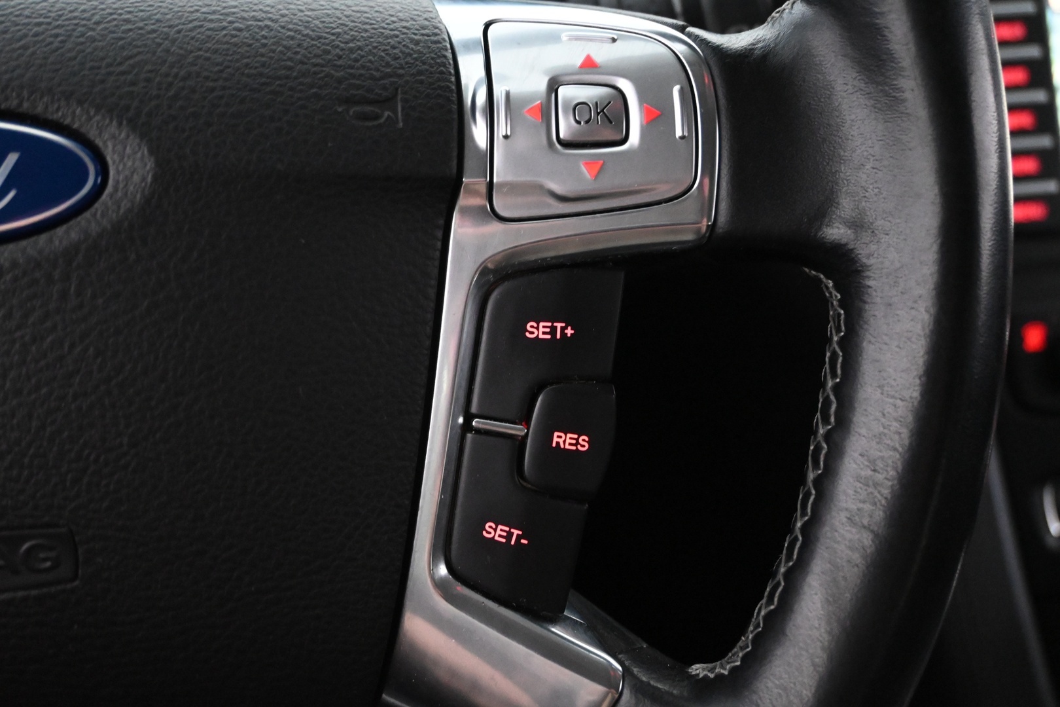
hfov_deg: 51.3
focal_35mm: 38
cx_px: 530
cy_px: 354
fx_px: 1104
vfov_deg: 35.5
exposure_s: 1/40
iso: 6400
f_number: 4.2
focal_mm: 25
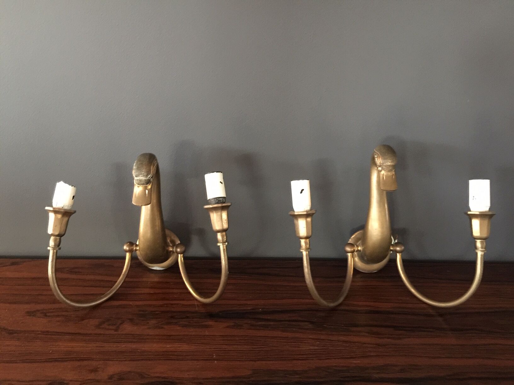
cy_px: 192
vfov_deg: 48.2
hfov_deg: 61.7
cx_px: 257
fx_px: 431
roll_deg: -1.2
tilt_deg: -22.4
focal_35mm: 29
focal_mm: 4.15
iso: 250
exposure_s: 1/8
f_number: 2.2
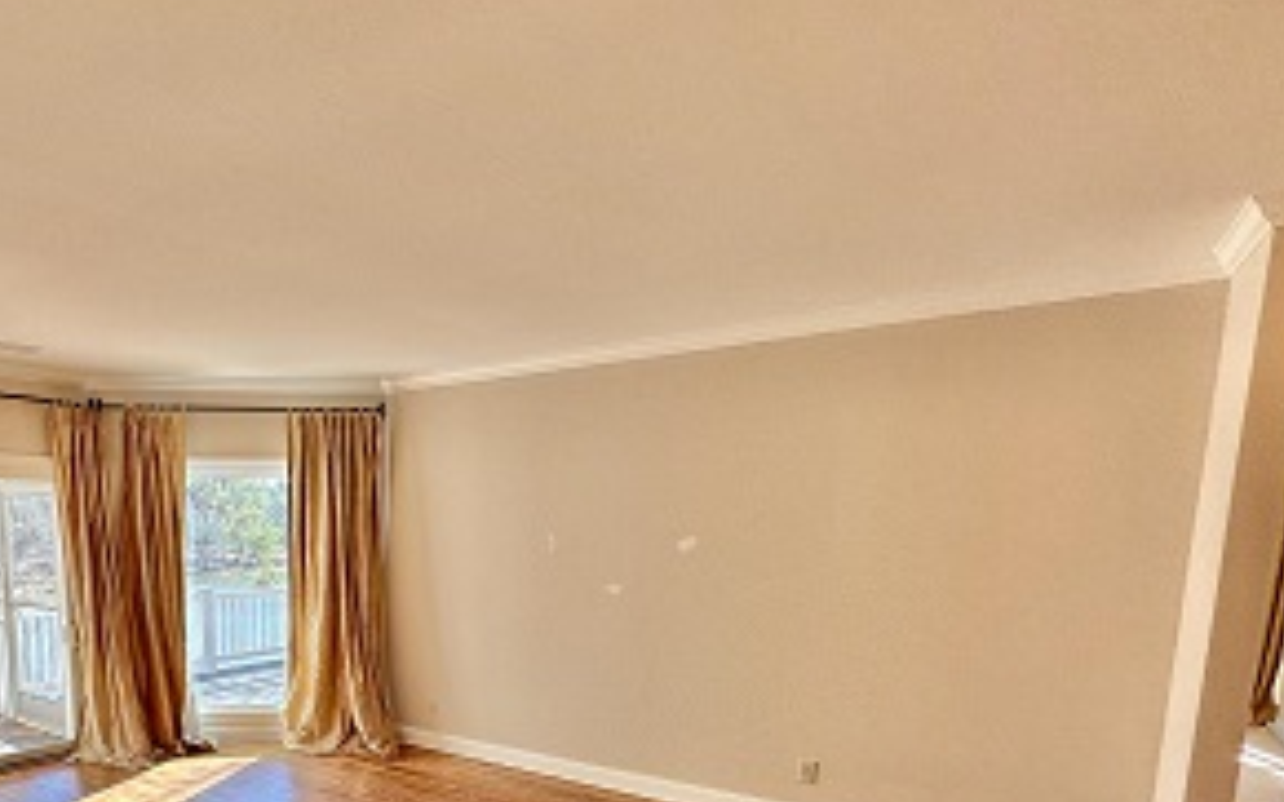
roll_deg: +0.4
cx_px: 385
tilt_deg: -9.3
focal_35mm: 23
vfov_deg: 49.6
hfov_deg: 73.8
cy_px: 649
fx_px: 805
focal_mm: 2.22
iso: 80
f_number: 2.2
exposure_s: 1/120
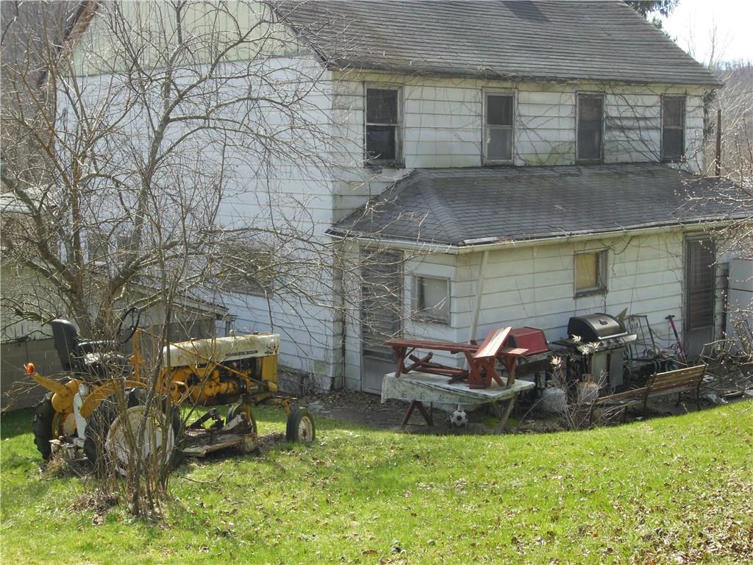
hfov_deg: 33.2
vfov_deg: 25.2
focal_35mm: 58
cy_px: 282
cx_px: 376
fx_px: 1262
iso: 80
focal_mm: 10.4
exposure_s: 1/180
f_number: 5.5
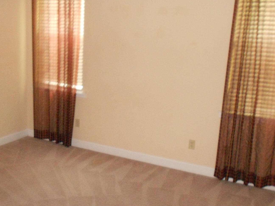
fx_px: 326
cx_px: 112
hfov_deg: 45.6
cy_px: 100
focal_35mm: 41
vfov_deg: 35.1
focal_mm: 4.6
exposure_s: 1/25
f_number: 3.2
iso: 500
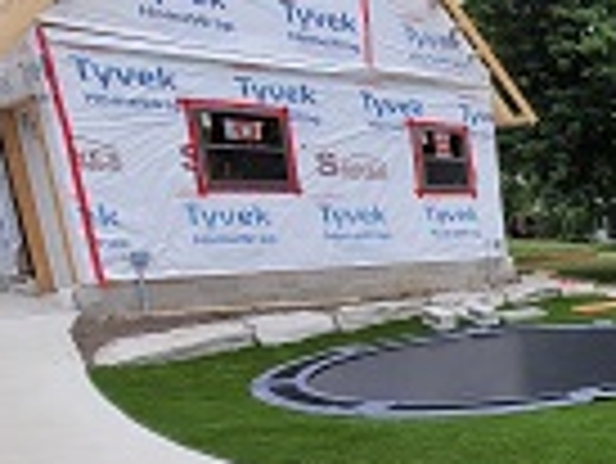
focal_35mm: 38
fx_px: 677
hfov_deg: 32.6
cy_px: 342
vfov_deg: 37.0
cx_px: 845
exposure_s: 1/153
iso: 40
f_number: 2.2
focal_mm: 1.74
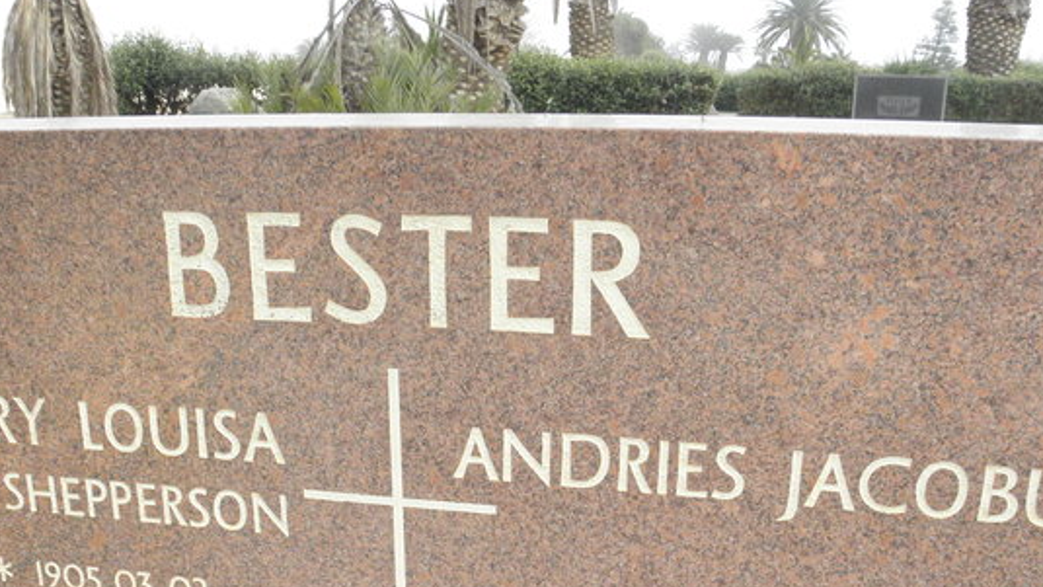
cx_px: 462
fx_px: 1217
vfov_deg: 26.0
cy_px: 560
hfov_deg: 46.3
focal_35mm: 44
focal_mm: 4.83
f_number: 5.6
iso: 200
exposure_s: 1/400
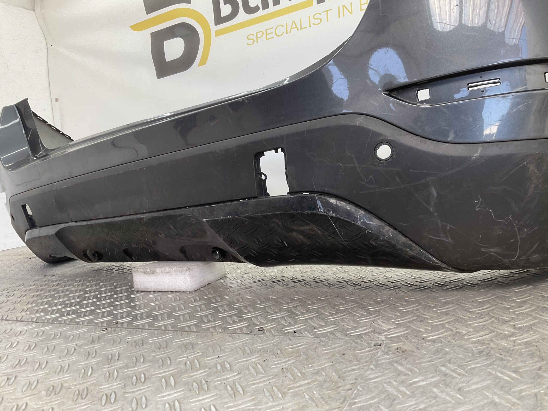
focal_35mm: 29
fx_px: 459
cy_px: 206
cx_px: 274
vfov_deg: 48.2
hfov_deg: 61.7
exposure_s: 1/120
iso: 32
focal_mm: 3
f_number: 1.8
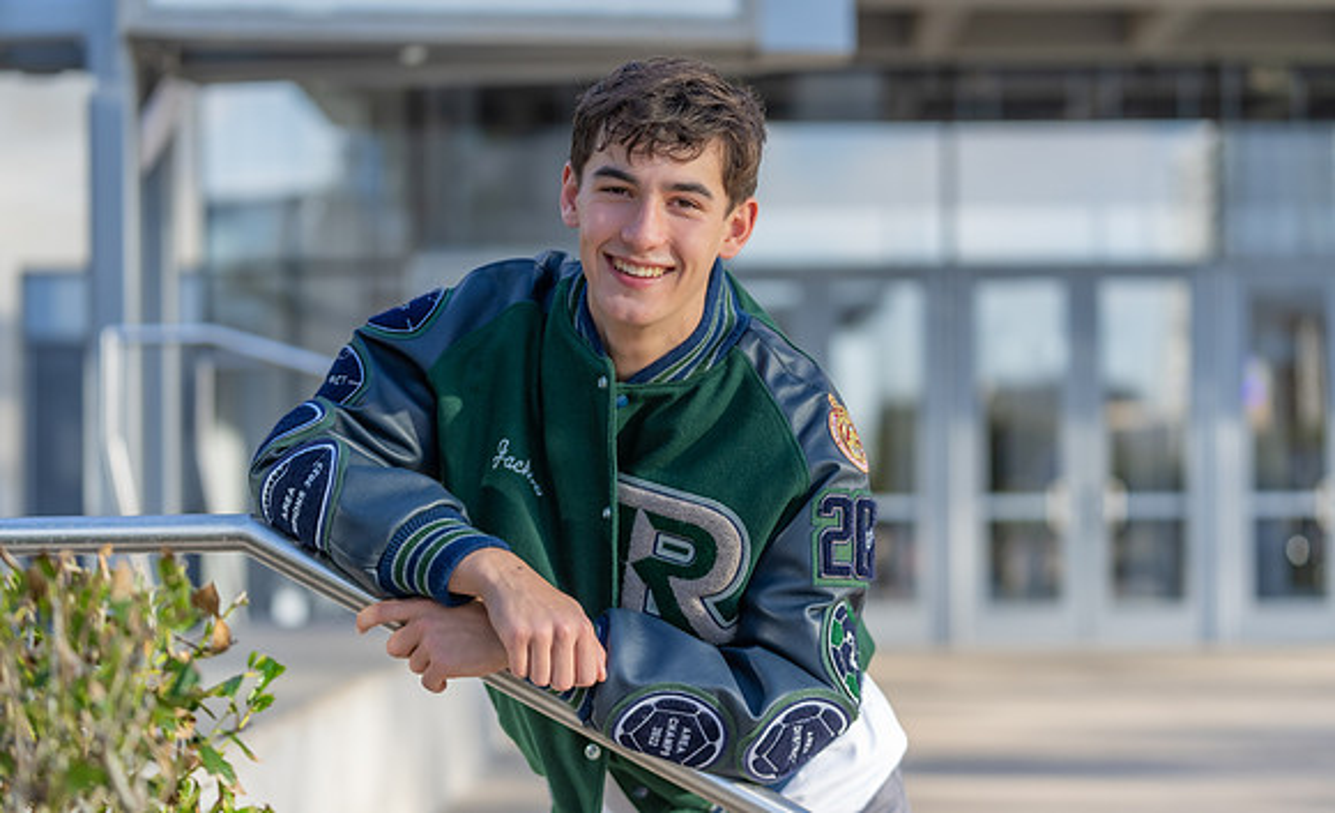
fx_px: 3316
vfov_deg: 14.0
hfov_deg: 22.8
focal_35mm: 92
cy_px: 440
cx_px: 657
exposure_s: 1/500
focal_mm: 86
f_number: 2.8
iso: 200
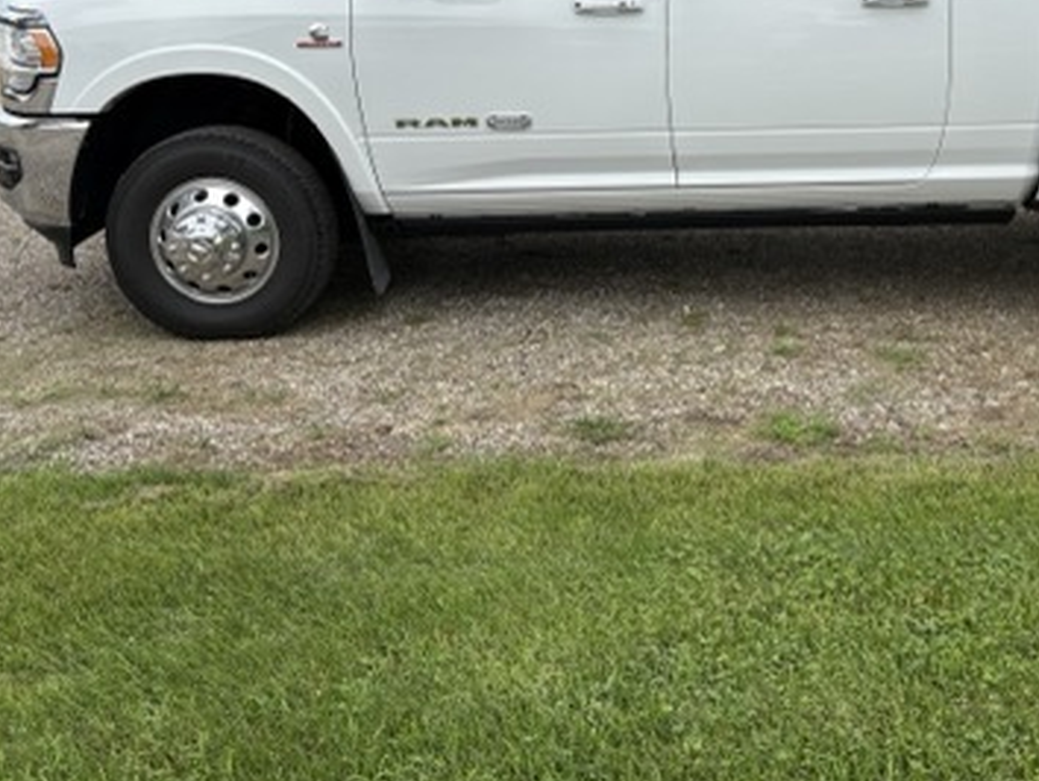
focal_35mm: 47
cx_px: 810
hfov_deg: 39.1
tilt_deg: -9.5
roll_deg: -0.7
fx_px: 1412
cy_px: 97
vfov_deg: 29.8
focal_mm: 5.96
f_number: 1.6
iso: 50
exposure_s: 1/2012
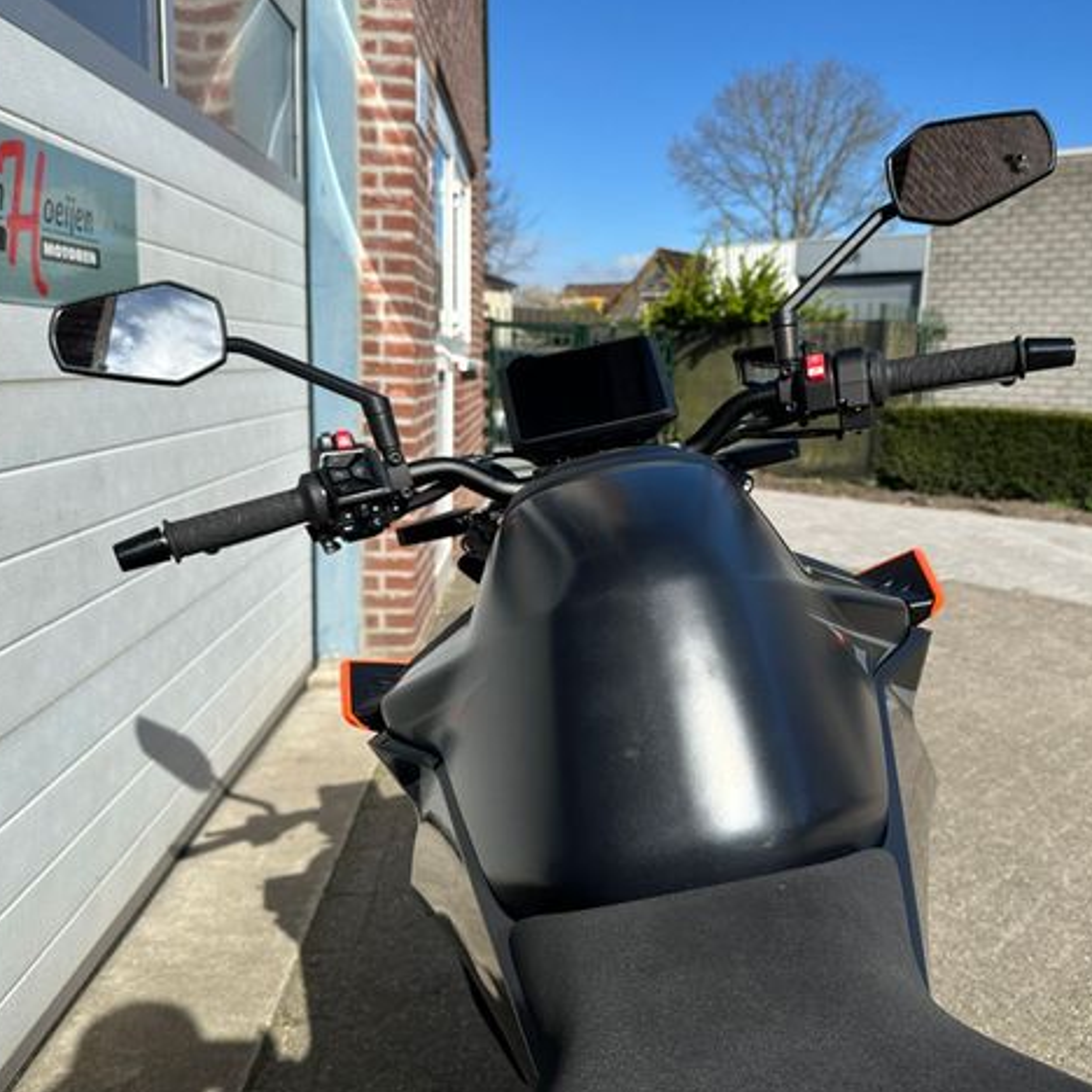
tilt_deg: -10.7
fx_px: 1035
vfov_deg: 55.6
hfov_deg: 55.5
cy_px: 546
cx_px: 600
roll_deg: -1.4
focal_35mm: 29
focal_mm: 6.86
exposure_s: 1/5848
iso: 80
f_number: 1.78
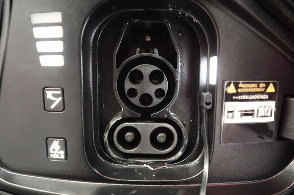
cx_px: 147
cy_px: 98
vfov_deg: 53.1
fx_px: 196
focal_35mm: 24
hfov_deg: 73.8
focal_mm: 24
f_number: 2.8
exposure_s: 1/160
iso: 12800
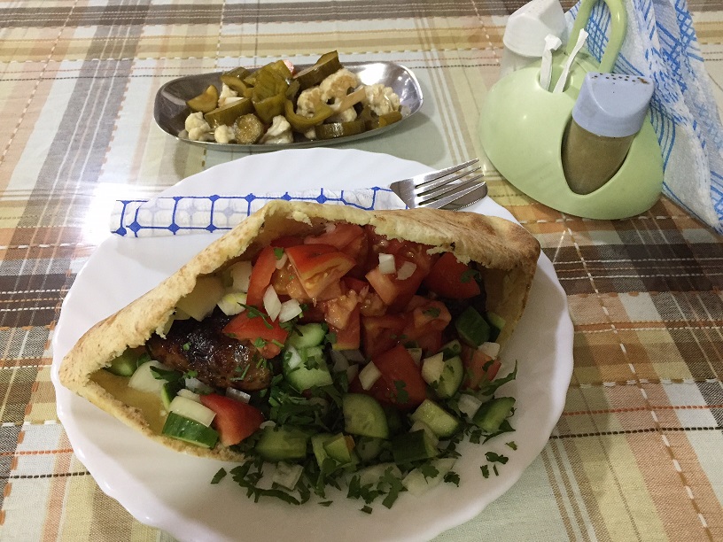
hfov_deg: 61.7
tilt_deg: -49.0
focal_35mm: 29
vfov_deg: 48.2
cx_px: 362
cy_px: 271
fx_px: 606
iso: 250
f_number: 2.2
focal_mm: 4.15
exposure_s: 1/33
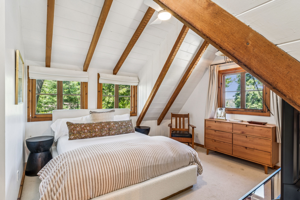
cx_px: 150
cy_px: 100
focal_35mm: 18
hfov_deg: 89.4
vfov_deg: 66.8
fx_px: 152
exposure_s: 1/1.67
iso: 100
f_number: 13
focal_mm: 18.2
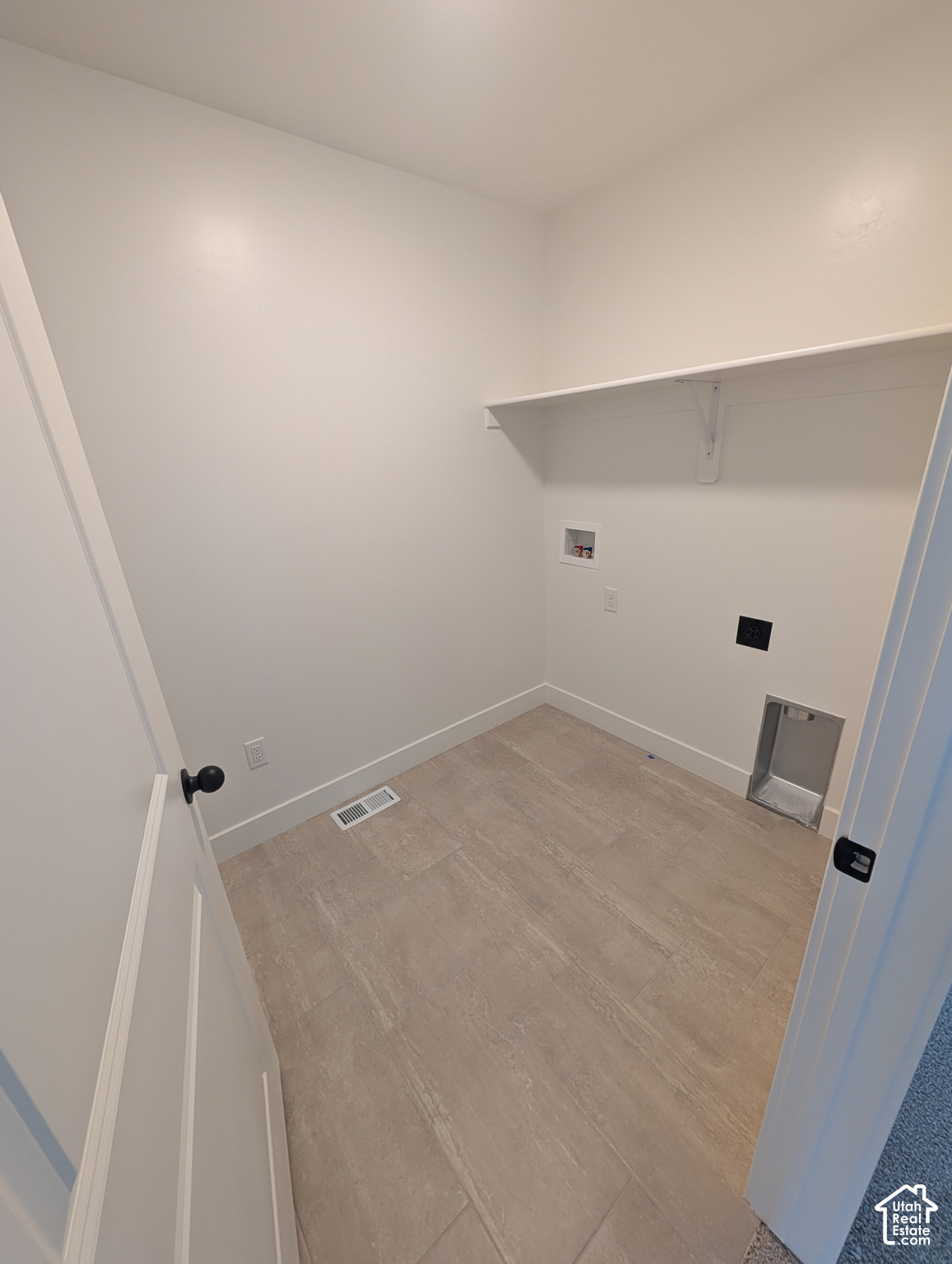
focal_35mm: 12
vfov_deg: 110.4
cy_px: 632
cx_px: 476
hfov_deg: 94.7
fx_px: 439
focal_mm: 2.02
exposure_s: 1/120
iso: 114
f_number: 1.7
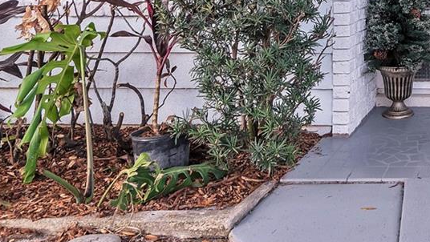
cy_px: -55
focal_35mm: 50
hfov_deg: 33.3
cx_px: 523
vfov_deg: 22.0
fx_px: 570
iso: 320
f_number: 4.5
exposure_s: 1/400
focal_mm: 16
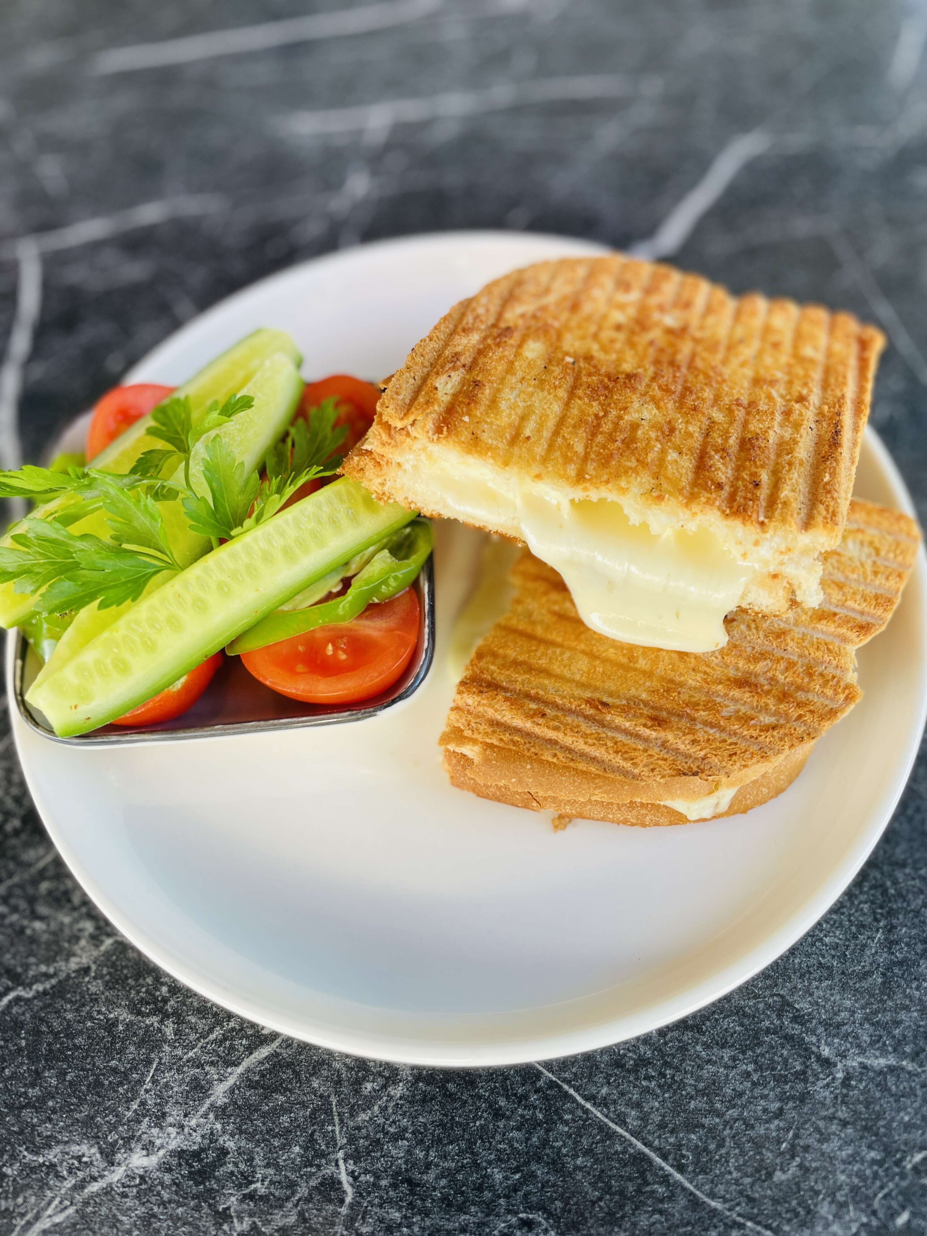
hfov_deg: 53.1
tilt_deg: -63.7
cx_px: 464
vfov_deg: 67.3
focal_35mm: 26
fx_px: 928
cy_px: 618
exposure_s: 1/121
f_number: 1.6
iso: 50
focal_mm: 4.2
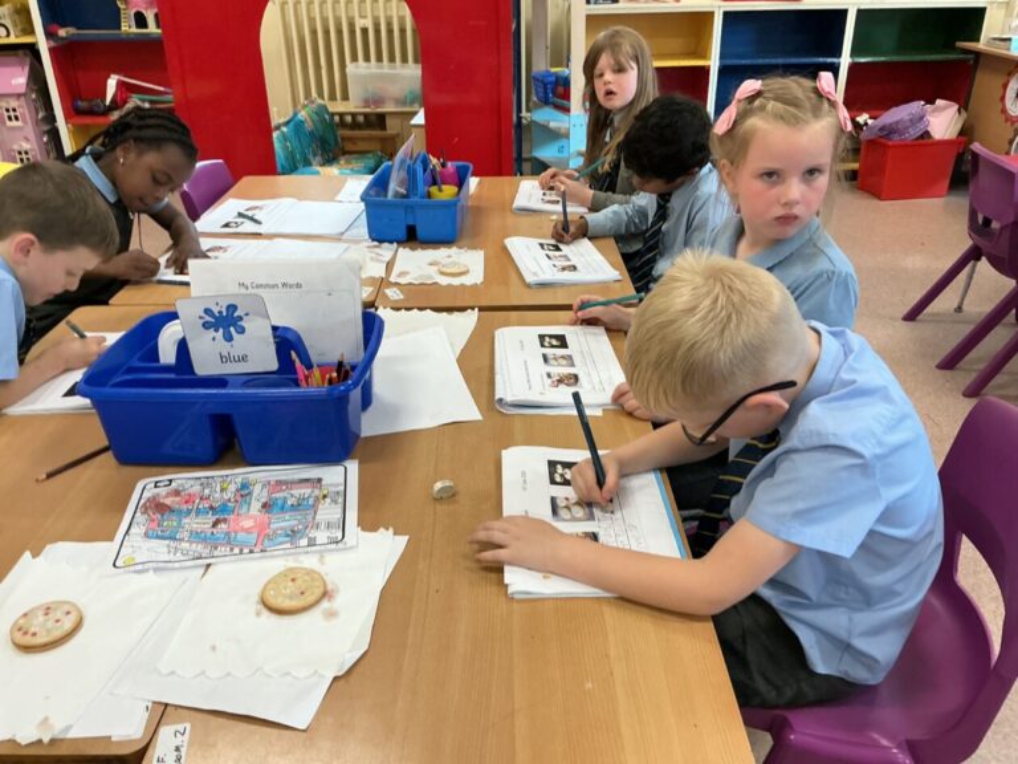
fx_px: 853
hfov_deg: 61.7
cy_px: 382
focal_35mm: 29
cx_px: 509
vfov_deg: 48.2
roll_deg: -1.9
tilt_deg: -27.0
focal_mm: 3
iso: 100
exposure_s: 1/50
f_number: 1.8
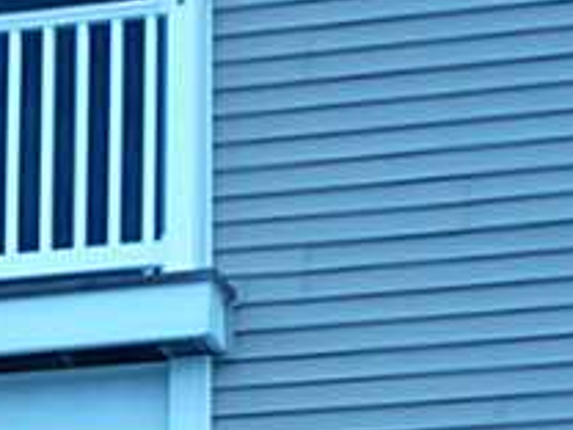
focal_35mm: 273
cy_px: 626
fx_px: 4519
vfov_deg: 5.4
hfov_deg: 7.2
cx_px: -190
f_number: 4.7
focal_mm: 12.7
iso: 100
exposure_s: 1/100
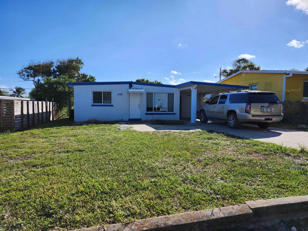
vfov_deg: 58.9
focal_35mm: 23
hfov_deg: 73.9
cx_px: 154
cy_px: 116
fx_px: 205
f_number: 1.8
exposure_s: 1/2116
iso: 25
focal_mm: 5.54
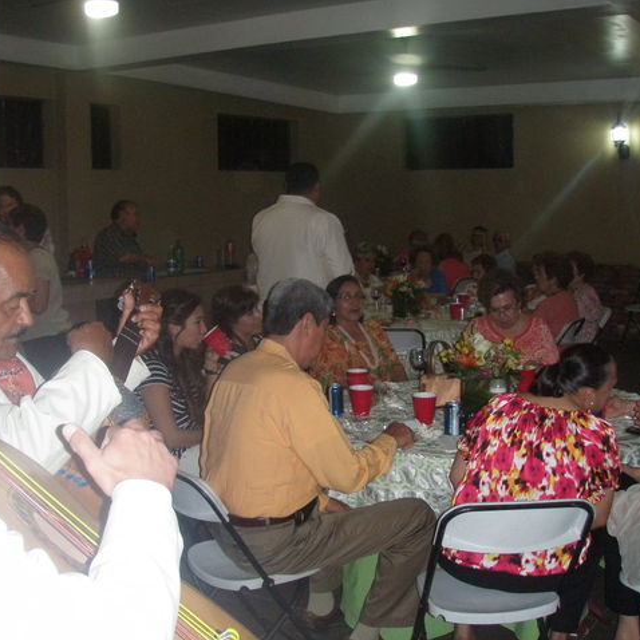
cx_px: 349
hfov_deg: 37.5
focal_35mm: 45
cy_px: 320
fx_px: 941
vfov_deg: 37.6
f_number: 3.5
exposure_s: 1/30
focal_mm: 6.7
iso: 250
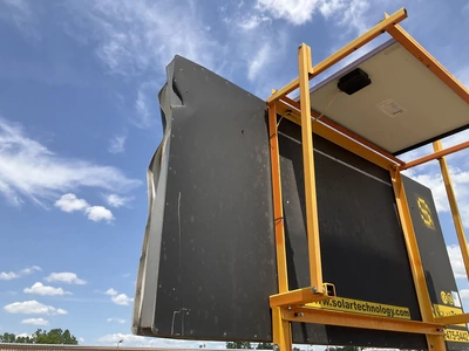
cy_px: 176
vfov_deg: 48.2
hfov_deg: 61.7
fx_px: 393
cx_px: 234
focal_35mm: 29
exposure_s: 1/1730
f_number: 1.8
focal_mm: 3
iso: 25
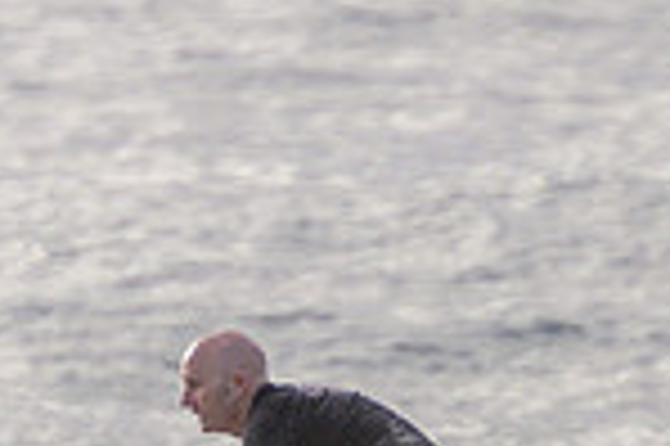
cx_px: 221
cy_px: 356
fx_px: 39895
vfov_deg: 0.6
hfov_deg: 1.0
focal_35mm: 2146
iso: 180
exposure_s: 1/2000
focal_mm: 400
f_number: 5.6
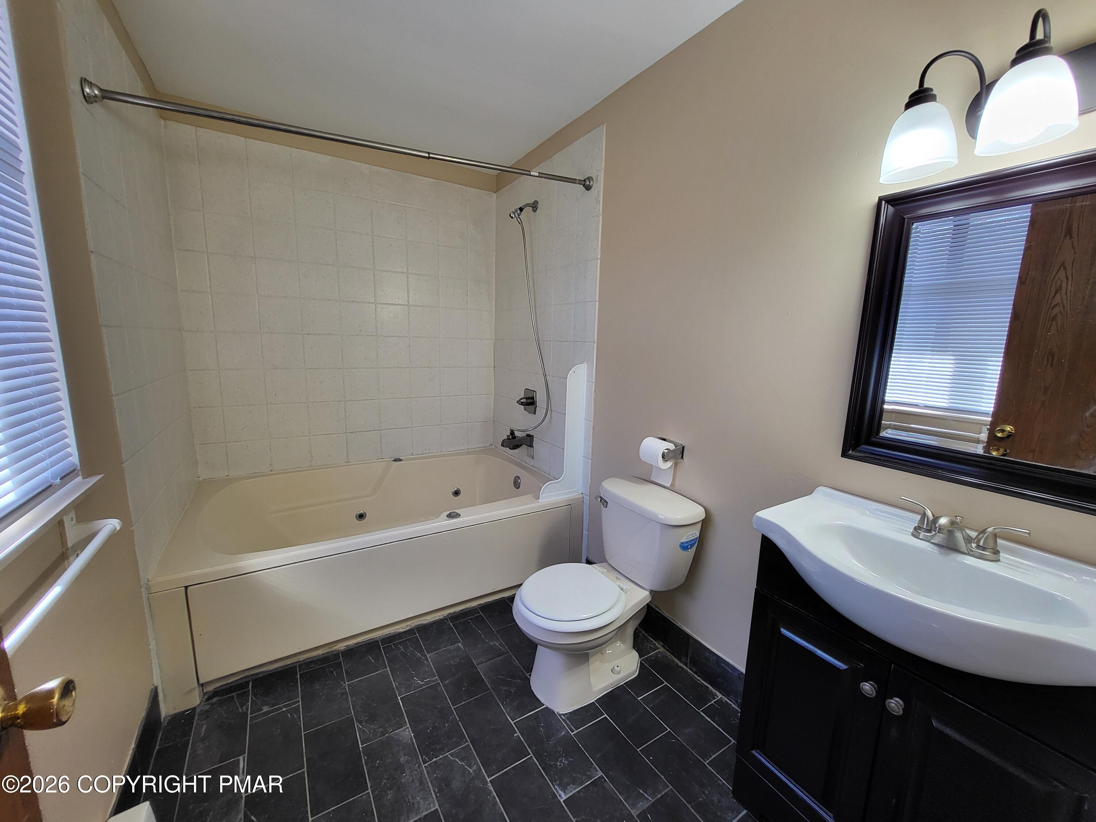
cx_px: 548
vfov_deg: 89.9
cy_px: 411
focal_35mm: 13
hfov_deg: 106.2
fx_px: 412
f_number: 2.2
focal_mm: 1.74
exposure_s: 1/60
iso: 64
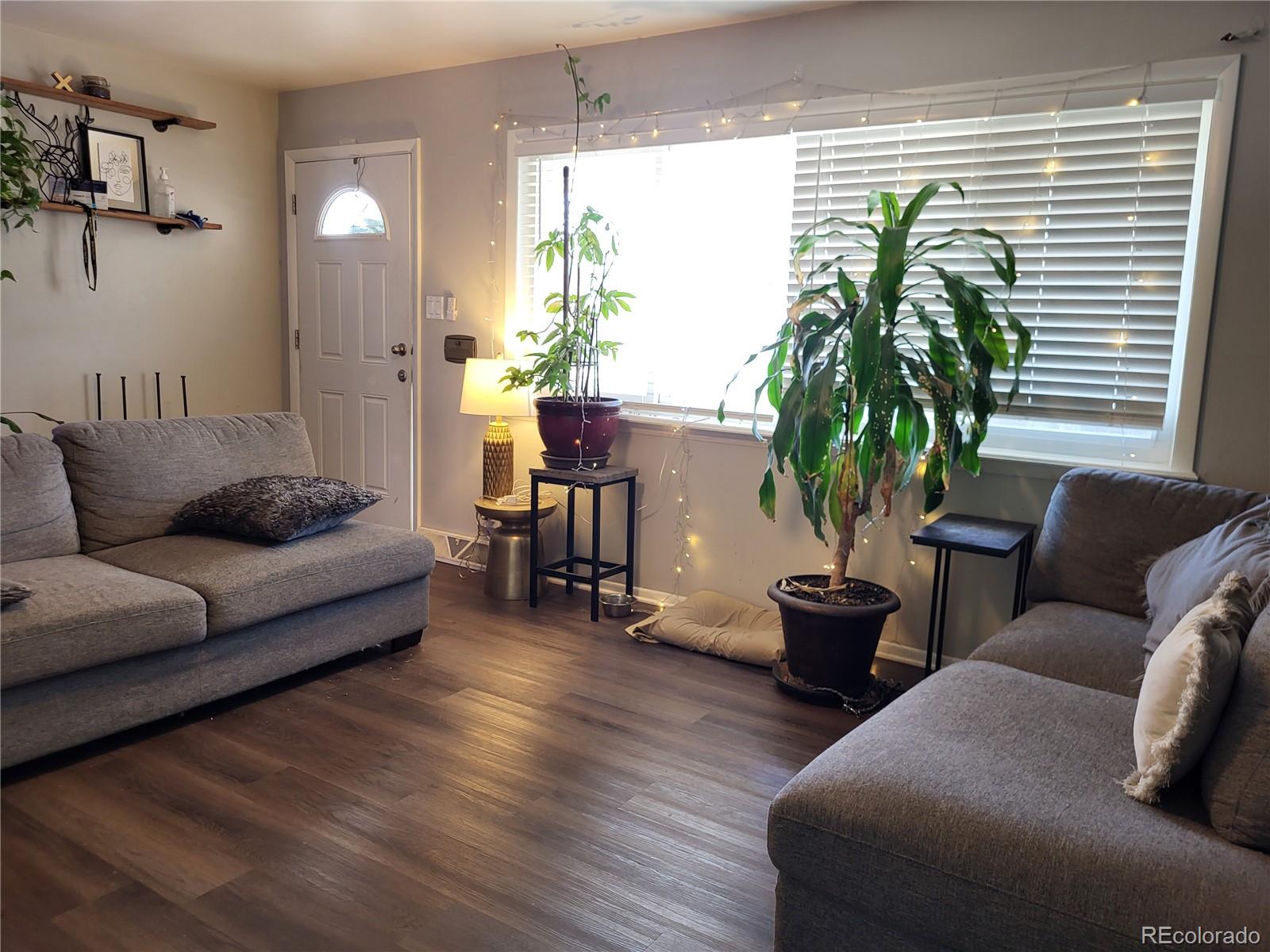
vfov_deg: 53.1
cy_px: 476
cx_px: 635
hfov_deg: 67.3
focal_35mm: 26
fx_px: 954
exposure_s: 1/38
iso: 80
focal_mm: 5.4
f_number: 1.8
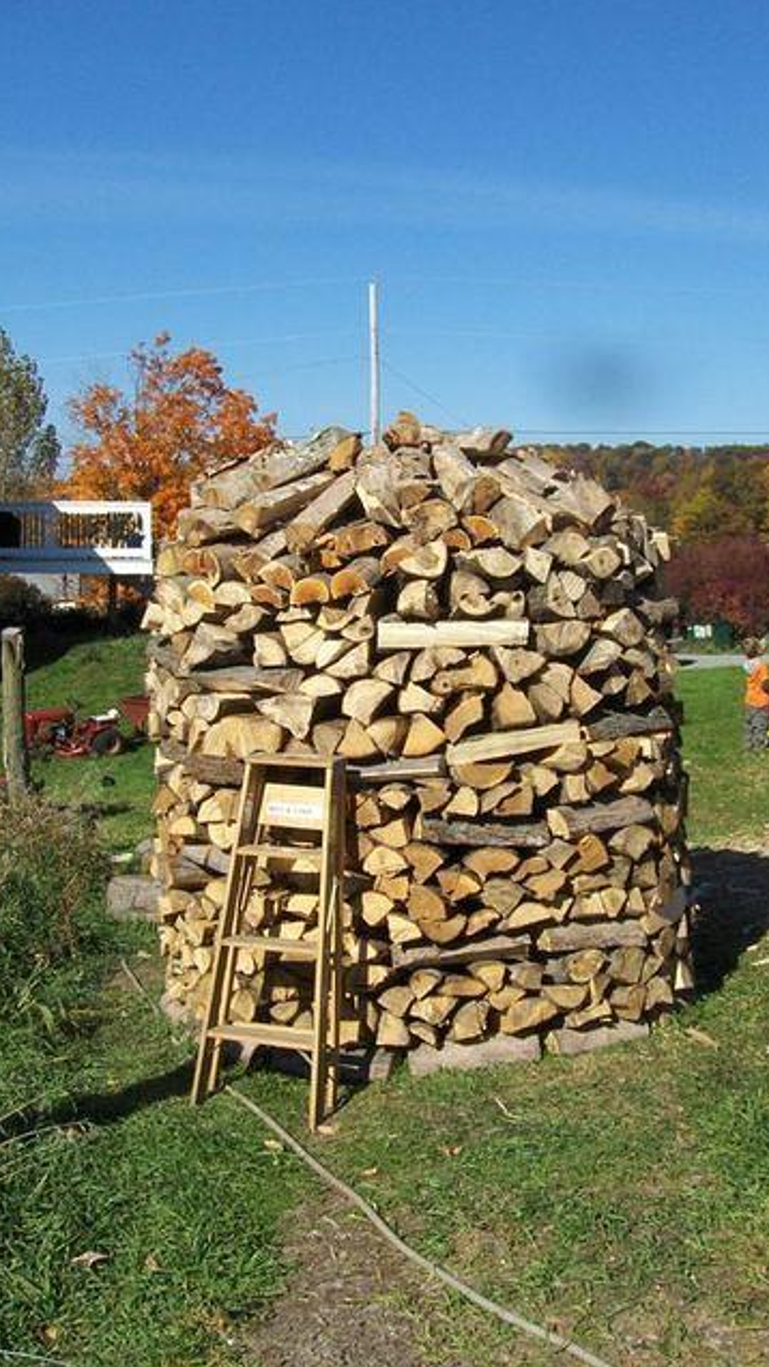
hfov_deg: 26.5
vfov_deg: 45.5
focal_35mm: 45
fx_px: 1630
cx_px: 391
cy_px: 681
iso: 100
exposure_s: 1/362
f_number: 7.7
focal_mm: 6.5
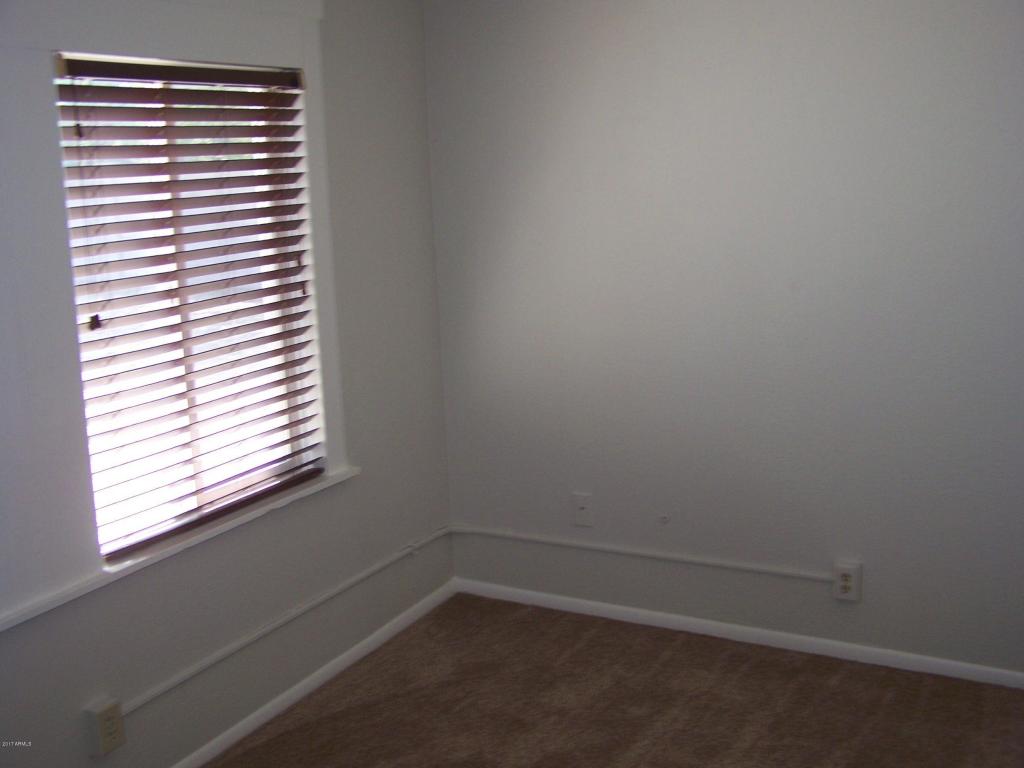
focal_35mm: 38
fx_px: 1124
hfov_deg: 49.0
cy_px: 384
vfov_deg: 37.7
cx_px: 512
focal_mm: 6.3
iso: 80
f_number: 2.8
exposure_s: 1/60
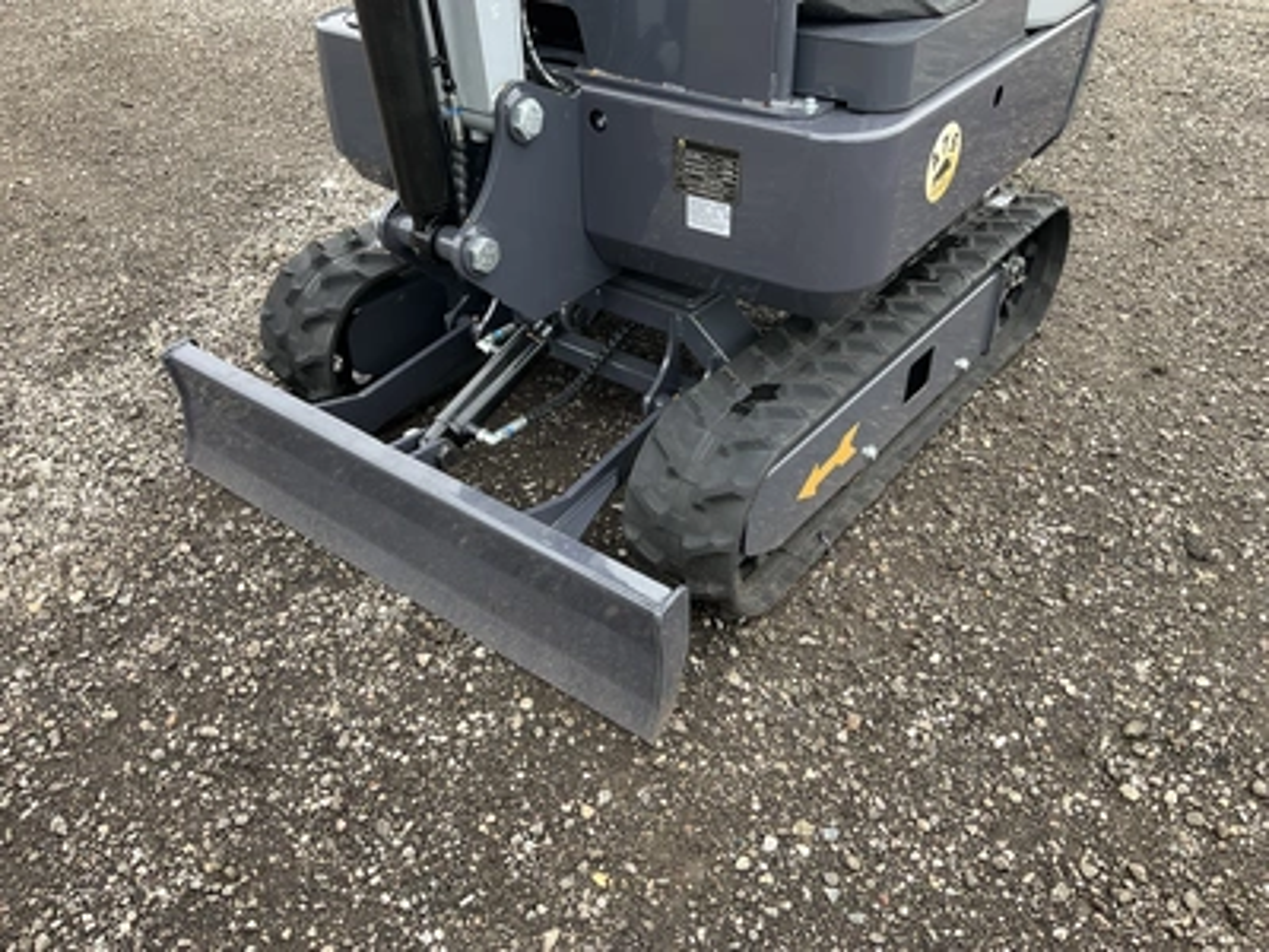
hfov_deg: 61.7
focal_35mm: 29
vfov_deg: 48.2
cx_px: 634
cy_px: 476
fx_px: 1063
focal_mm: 3
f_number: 1.8
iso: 20
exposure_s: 1/122
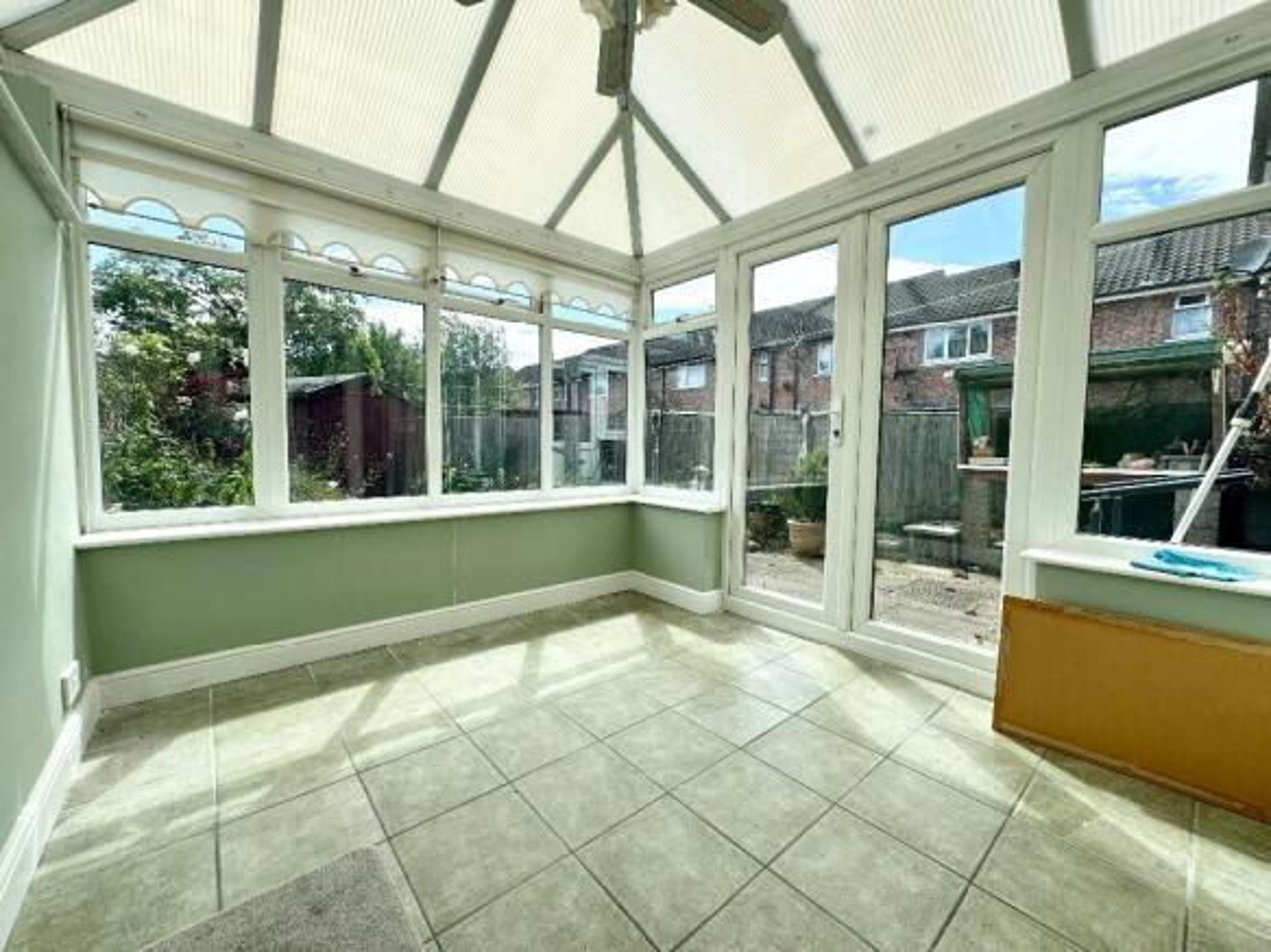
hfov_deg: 102.1
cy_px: 476
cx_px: 636
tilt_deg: -3.7
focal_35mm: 14
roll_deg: -0.5
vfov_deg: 85.7
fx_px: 514
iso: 40
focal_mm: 2.22
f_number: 2.2
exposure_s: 1/840
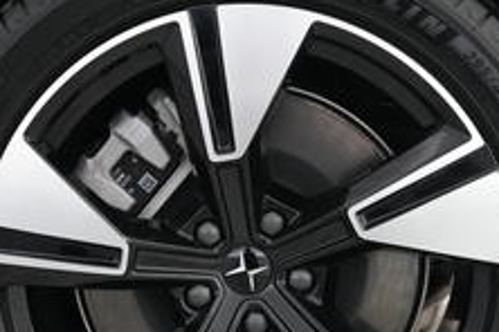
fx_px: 1040
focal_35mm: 75
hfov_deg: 27.0
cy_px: 242
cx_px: 245
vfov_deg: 18.1
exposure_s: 1/160
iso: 4000
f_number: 2.8
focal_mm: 26
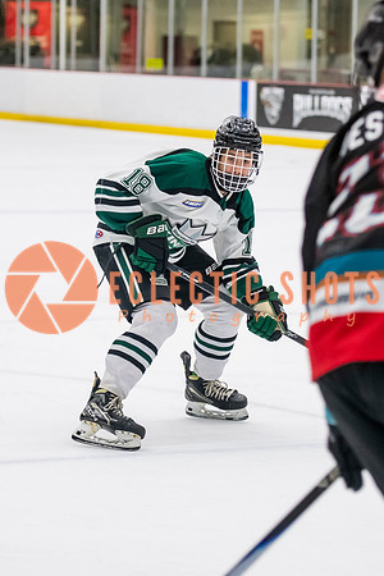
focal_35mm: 167
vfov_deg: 12.3
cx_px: 205
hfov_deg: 8.2
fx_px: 2677
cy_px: 288
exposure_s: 1/640
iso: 2000
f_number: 3.2
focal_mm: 86
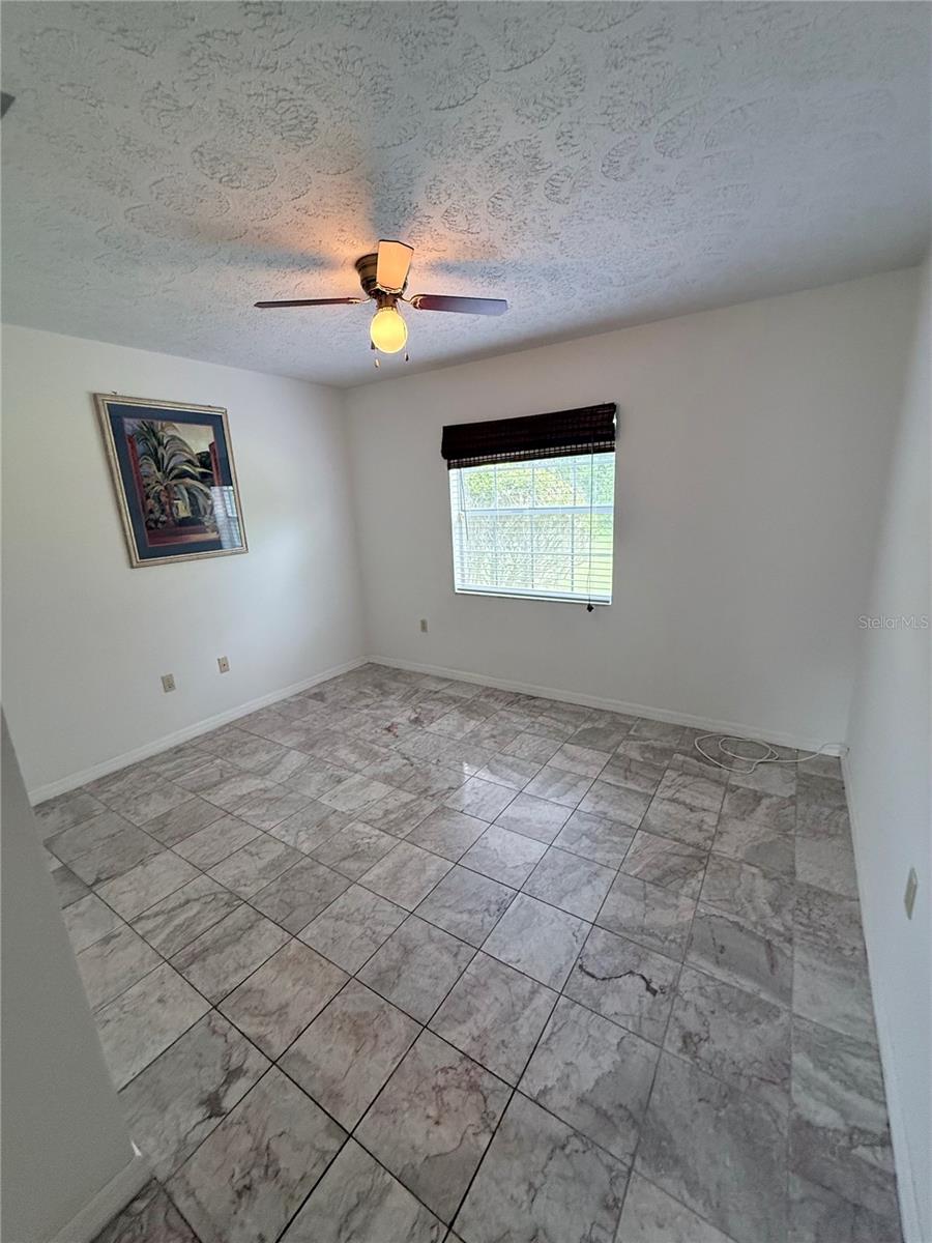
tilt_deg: -12.0
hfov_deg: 85.7
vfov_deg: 102.1
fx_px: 503
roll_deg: +4.3
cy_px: 622
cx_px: 466
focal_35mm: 14
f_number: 2.2
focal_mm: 2.22
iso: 320
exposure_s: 1/120
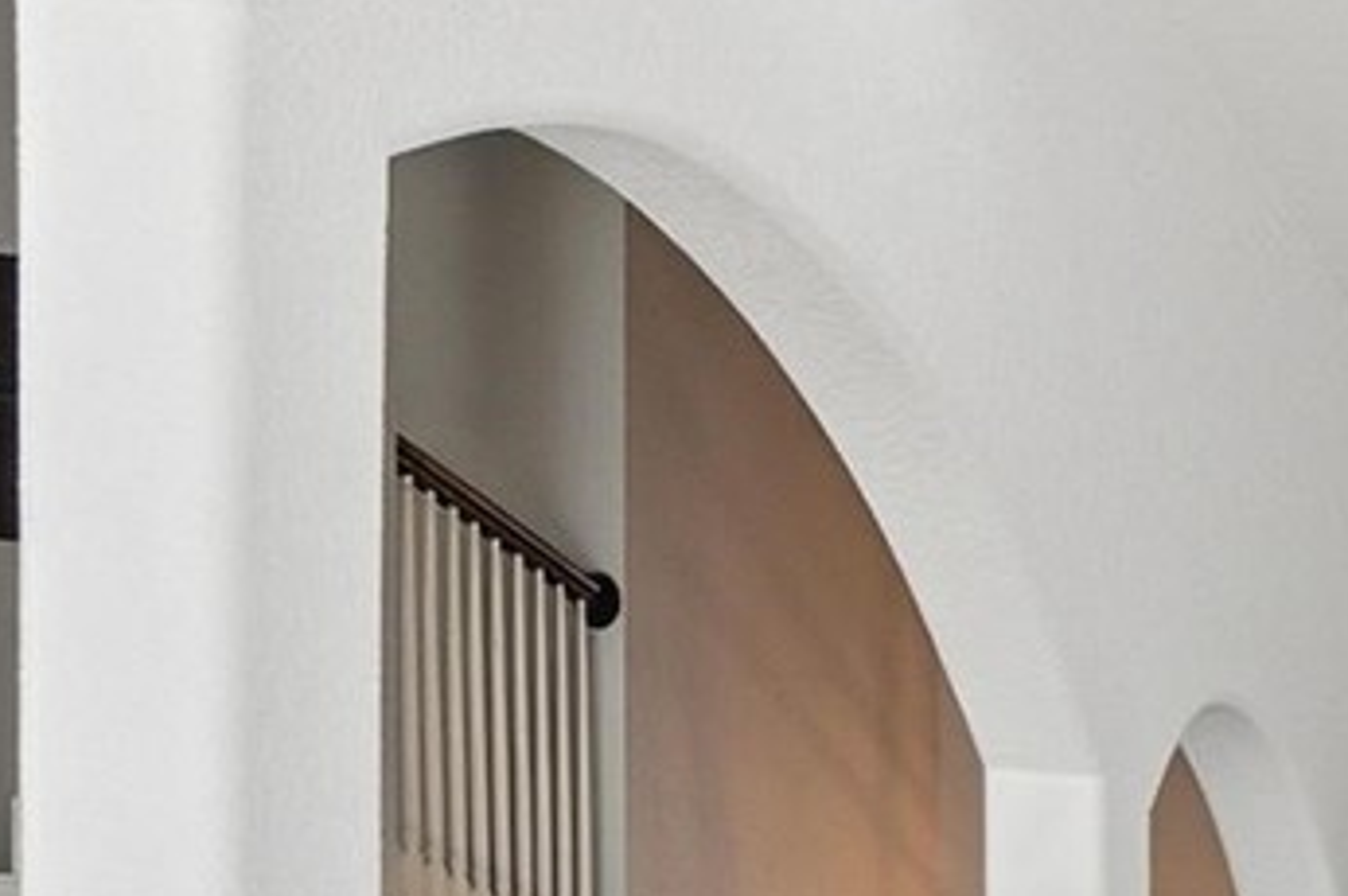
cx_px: 3054
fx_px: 3292
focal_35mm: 88
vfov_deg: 13.5
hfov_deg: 15.5
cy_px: 1745
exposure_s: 1/320
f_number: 9
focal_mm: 14
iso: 100
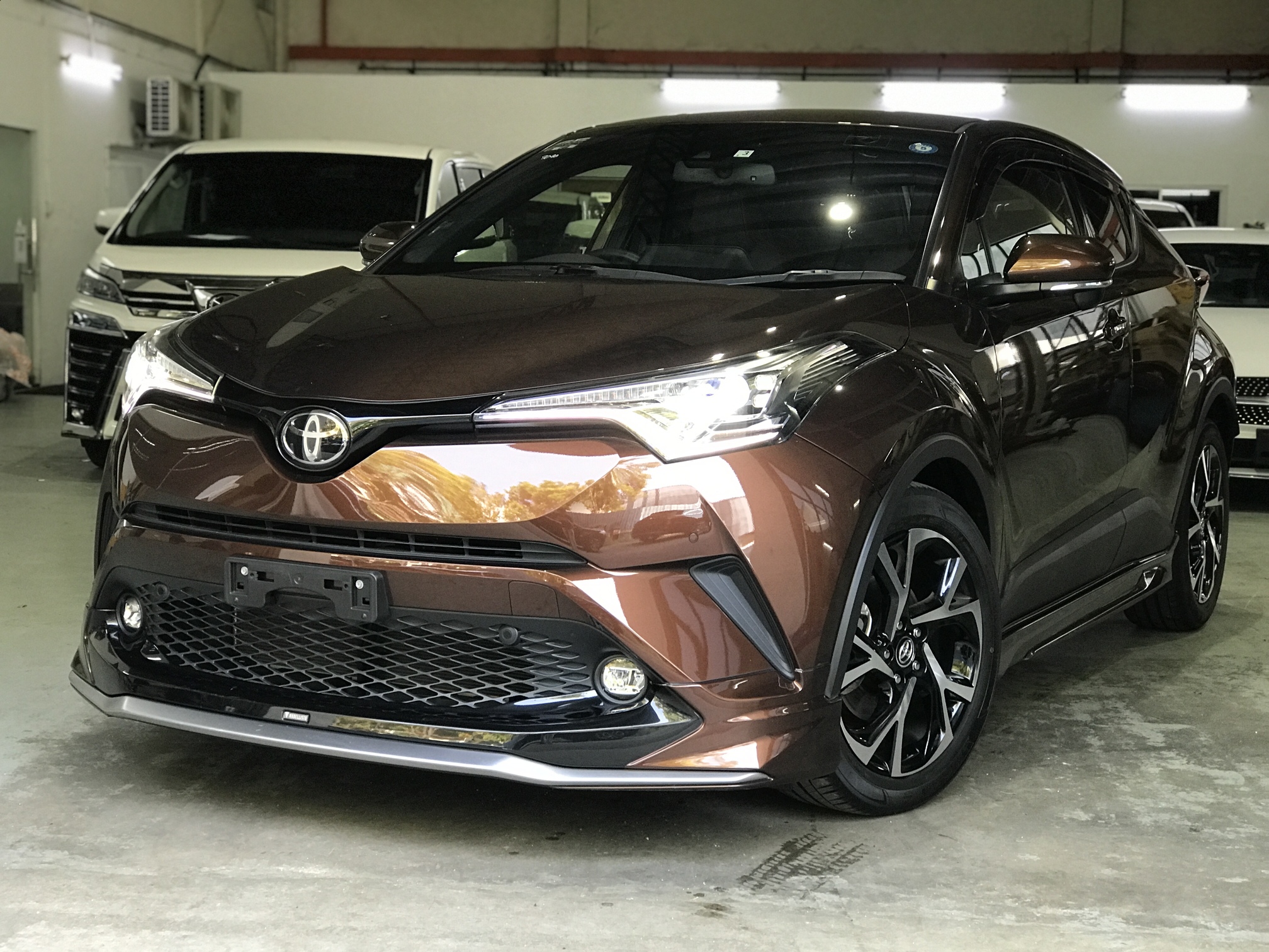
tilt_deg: -5.7
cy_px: 476
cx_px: 634
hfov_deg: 33.8
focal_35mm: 57
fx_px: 2090
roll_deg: -1.0
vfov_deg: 25.7
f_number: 2.8
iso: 100
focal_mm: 6.6
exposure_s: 1/50
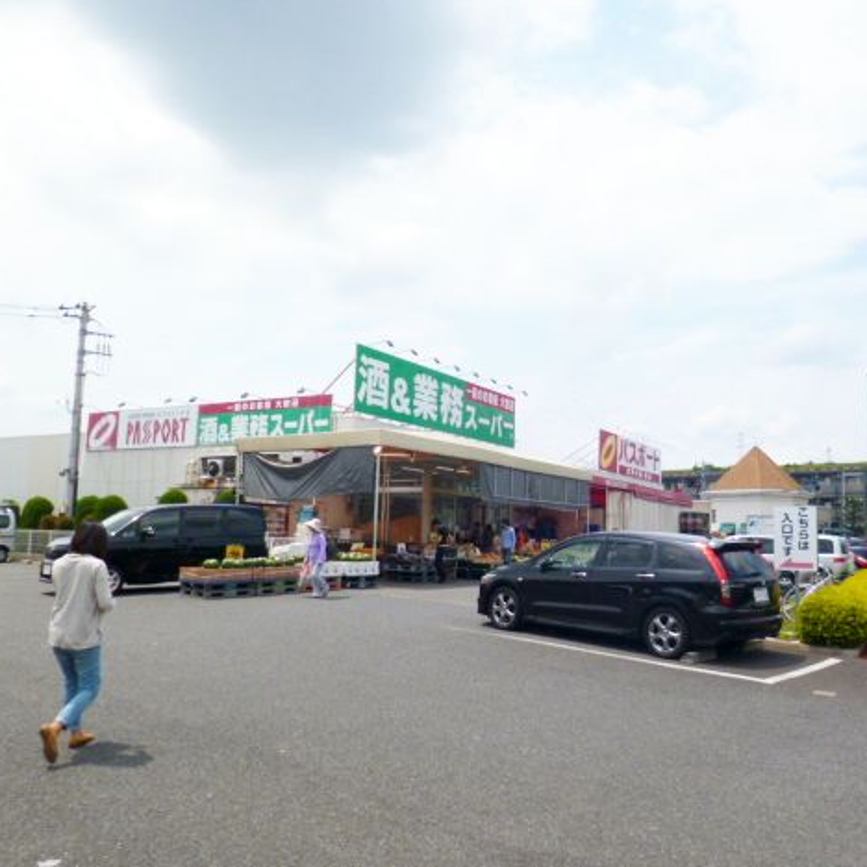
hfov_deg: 55.3
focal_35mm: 29
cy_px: 435
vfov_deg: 55.6
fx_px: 822
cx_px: 513
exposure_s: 1/160
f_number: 9
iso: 100
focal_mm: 4.3
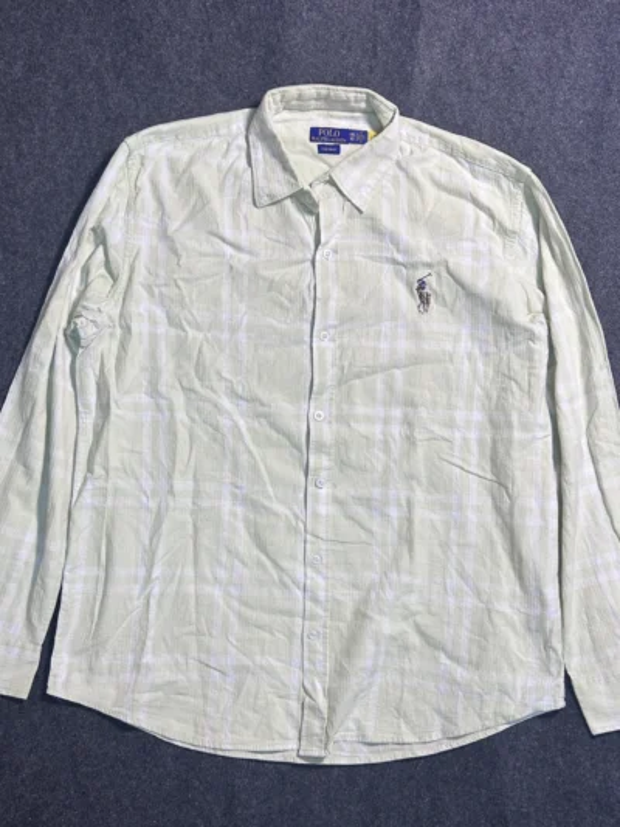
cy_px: 414
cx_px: 310
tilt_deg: -63.8
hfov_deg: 53.1
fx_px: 621
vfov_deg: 67.3
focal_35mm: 26
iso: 100
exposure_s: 1/100
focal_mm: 5.7
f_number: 1.5
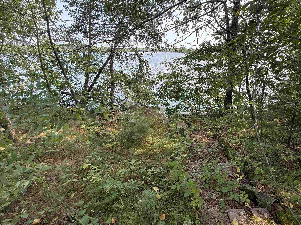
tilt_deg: -19.8
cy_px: 104
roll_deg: -0.8
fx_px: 148
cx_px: 181
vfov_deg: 74.6
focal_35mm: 17
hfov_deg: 89.8
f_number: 2.2
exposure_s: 1/186
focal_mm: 2.22
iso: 50
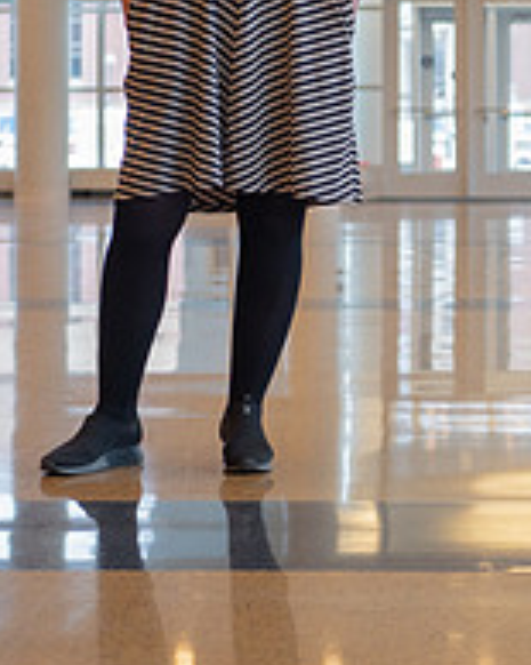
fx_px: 2457
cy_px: 96
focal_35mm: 125
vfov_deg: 15.3
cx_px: 666
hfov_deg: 12.0
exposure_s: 1/200
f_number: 2.5
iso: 800
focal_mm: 40
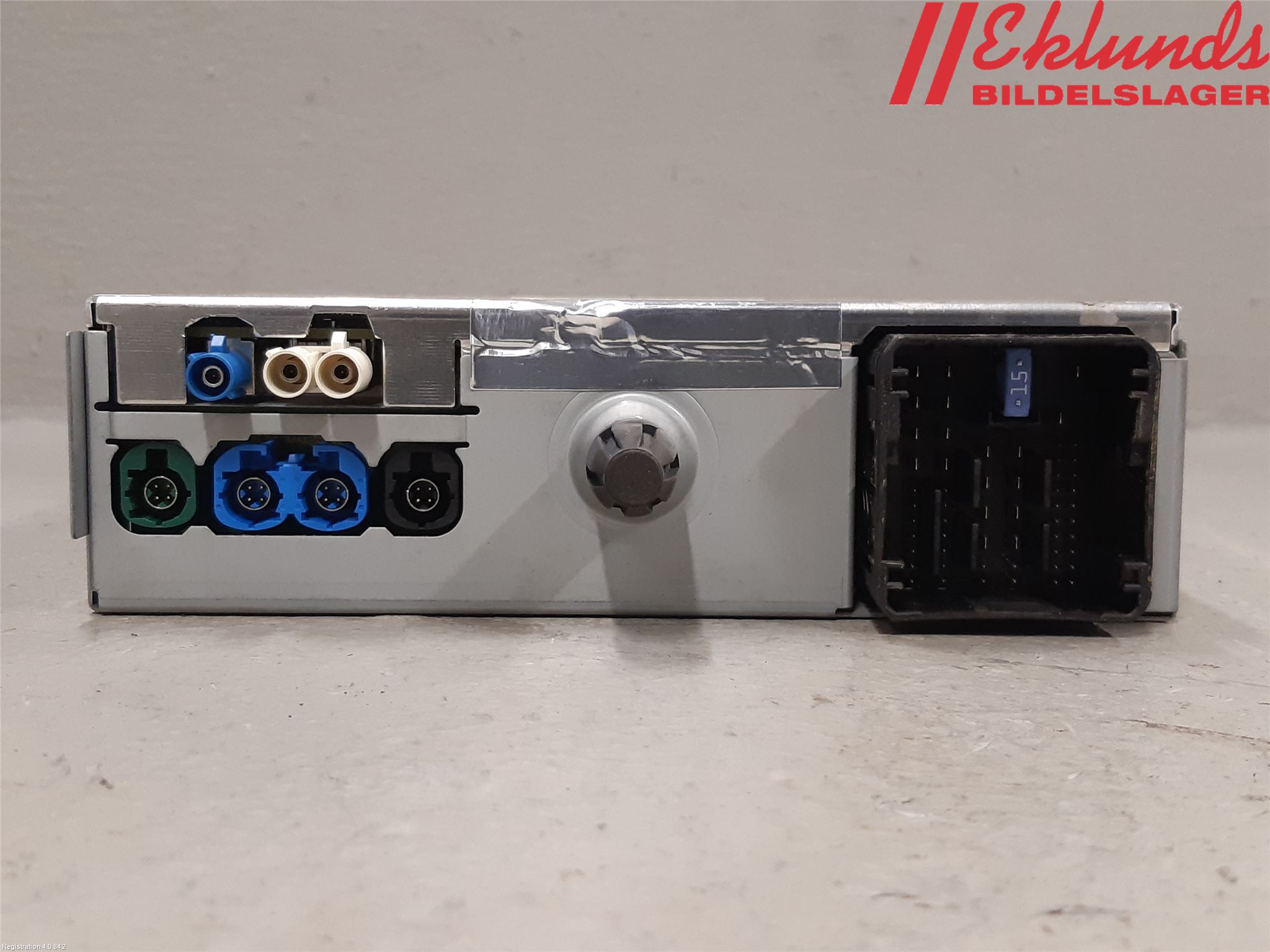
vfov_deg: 53.1
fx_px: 954
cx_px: 635
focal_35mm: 26
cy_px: 476
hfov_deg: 67.3
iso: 160
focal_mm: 3.93
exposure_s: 1/50
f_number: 1.7
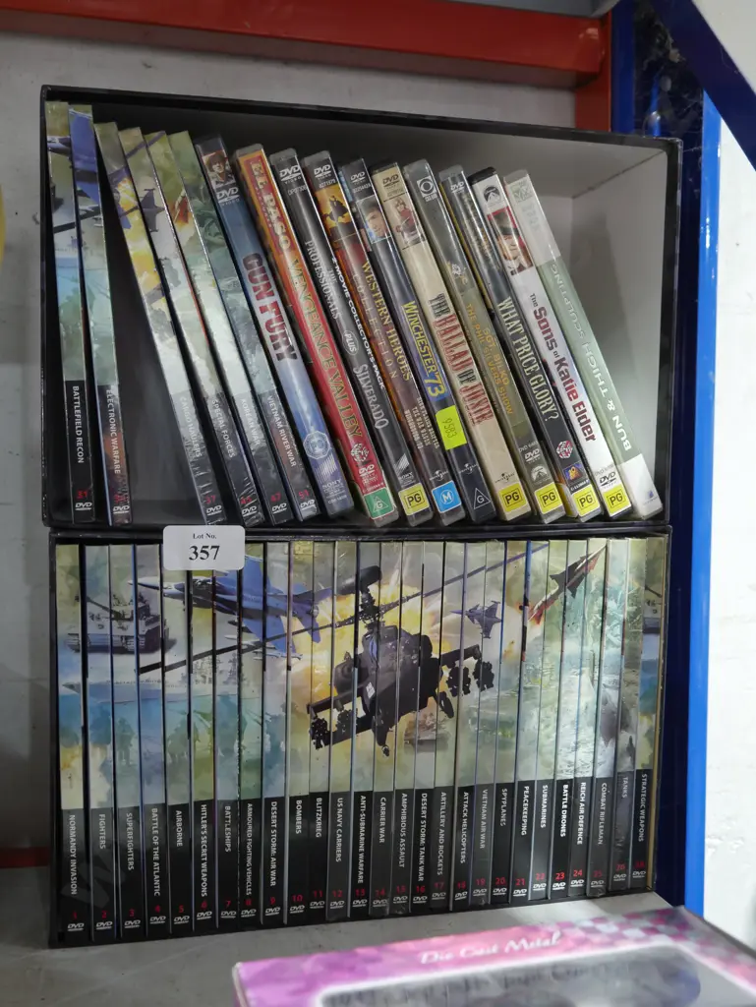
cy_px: 504
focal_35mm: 36
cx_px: 378
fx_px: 1047
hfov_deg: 39.7
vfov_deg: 51.3
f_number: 4
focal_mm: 18
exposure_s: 1/60
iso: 1600
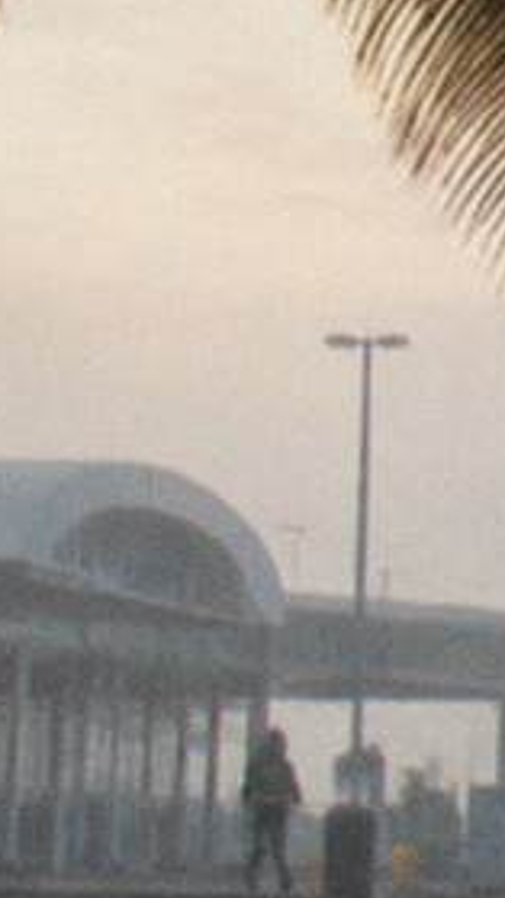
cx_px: 1023
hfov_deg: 7.7
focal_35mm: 150
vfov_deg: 14.2
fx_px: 3570
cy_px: 747
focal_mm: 40
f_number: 5.6
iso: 500
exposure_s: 1/800
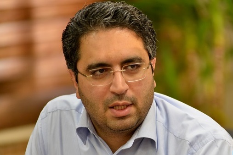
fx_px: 1197
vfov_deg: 7.4
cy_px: 78
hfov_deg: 11.1
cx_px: 116
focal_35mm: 185
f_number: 2.8
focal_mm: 185
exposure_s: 1/200
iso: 1250
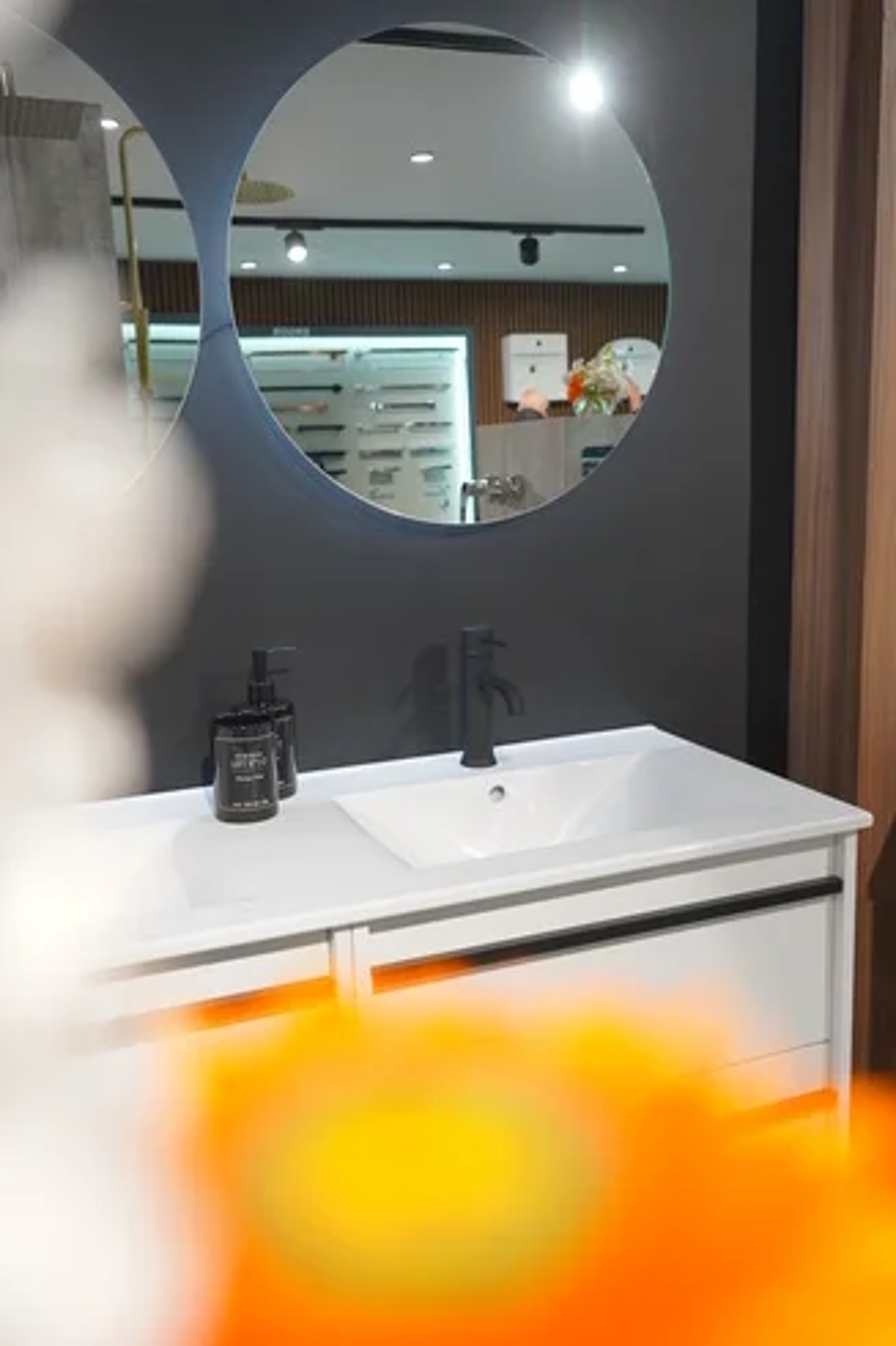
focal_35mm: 35
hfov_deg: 37.8
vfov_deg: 54.5
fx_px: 1307
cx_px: 448
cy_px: 673
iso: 640
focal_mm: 35
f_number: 5
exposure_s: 1/80
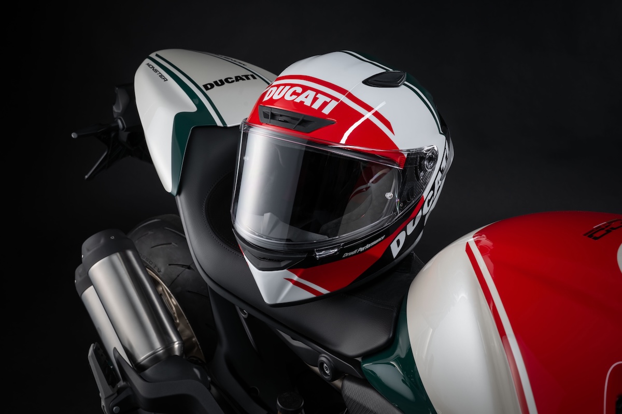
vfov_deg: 34.2
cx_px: 311
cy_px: 207
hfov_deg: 49.6
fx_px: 674
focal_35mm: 39
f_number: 11
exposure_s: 1/160
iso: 100
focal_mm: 39
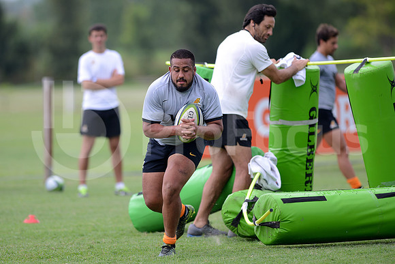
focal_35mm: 300
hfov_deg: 6.9
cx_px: 198
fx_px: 3292
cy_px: 132
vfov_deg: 4.6
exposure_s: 1/800
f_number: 2.8
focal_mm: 300
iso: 200
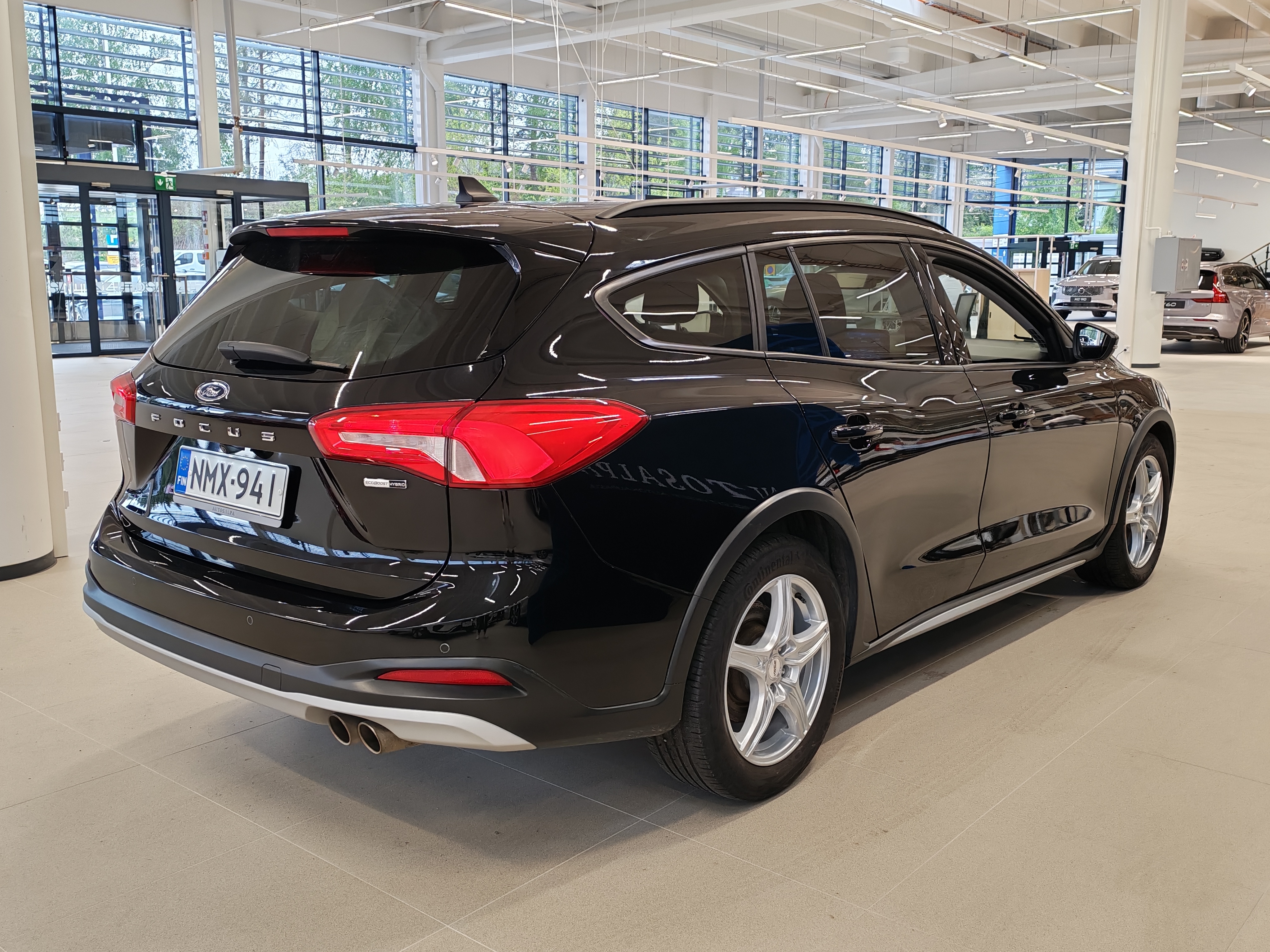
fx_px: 1211
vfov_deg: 42.9
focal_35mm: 33
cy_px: 476
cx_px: 635
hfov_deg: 55.4
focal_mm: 6.12
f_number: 1.9
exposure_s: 1/100
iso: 160
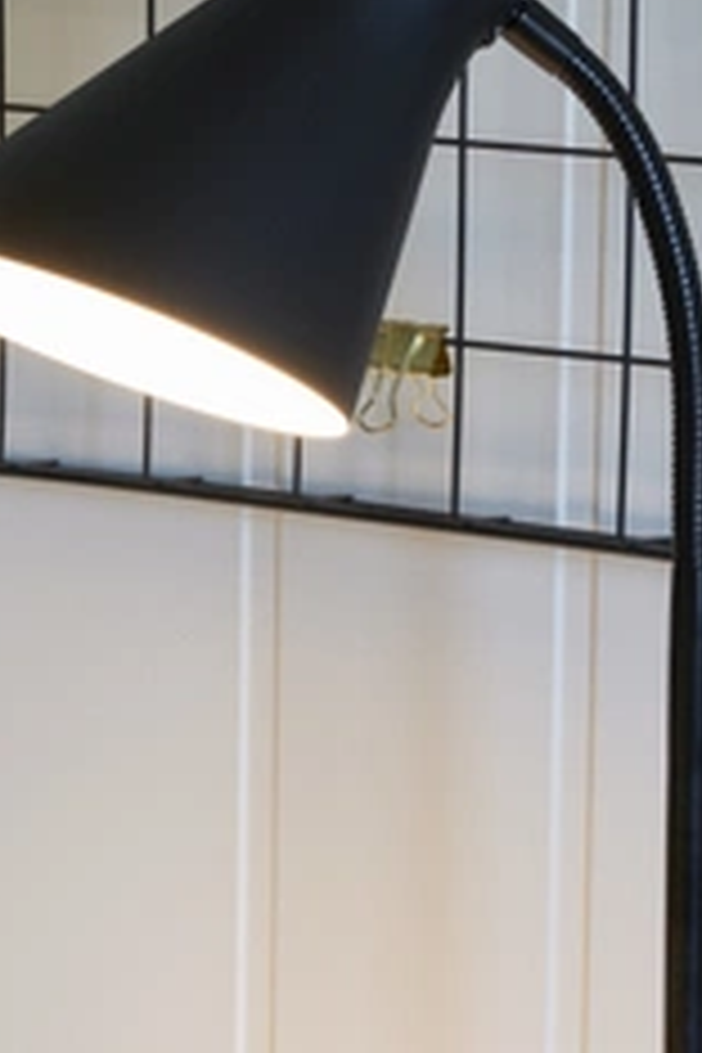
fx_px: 5908
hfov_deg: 6.8
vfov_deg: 10.2
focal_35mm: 202
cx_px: 20
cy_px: 702
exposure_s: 1/1.43
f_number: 11
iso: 100
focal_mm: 74
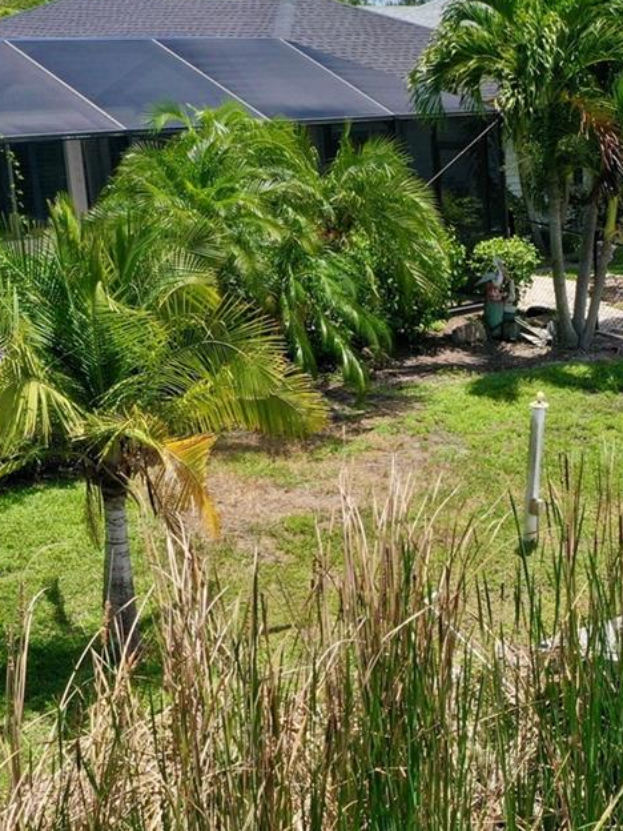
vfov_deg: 28.1
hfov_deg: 19.3
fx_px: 1656
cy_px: 459
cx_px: 855
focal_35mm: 69
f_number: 5.6
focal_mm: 10.26
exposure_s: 1/500
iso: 100
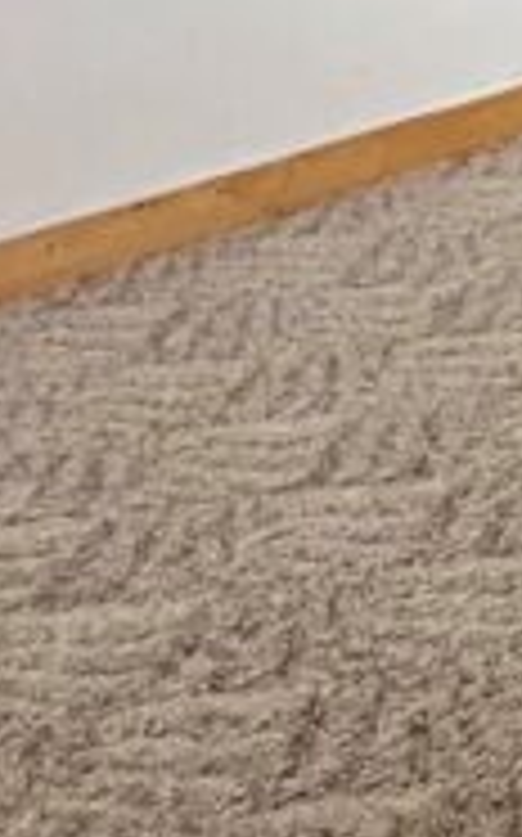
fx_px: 1801
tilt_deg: -15.1
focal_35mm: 79
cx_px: 1069
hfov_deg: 13.8
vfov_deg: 24.4
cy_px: -81
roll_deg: -0.2
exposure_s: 1/60
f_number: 1.8
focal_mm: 1.57
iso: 200
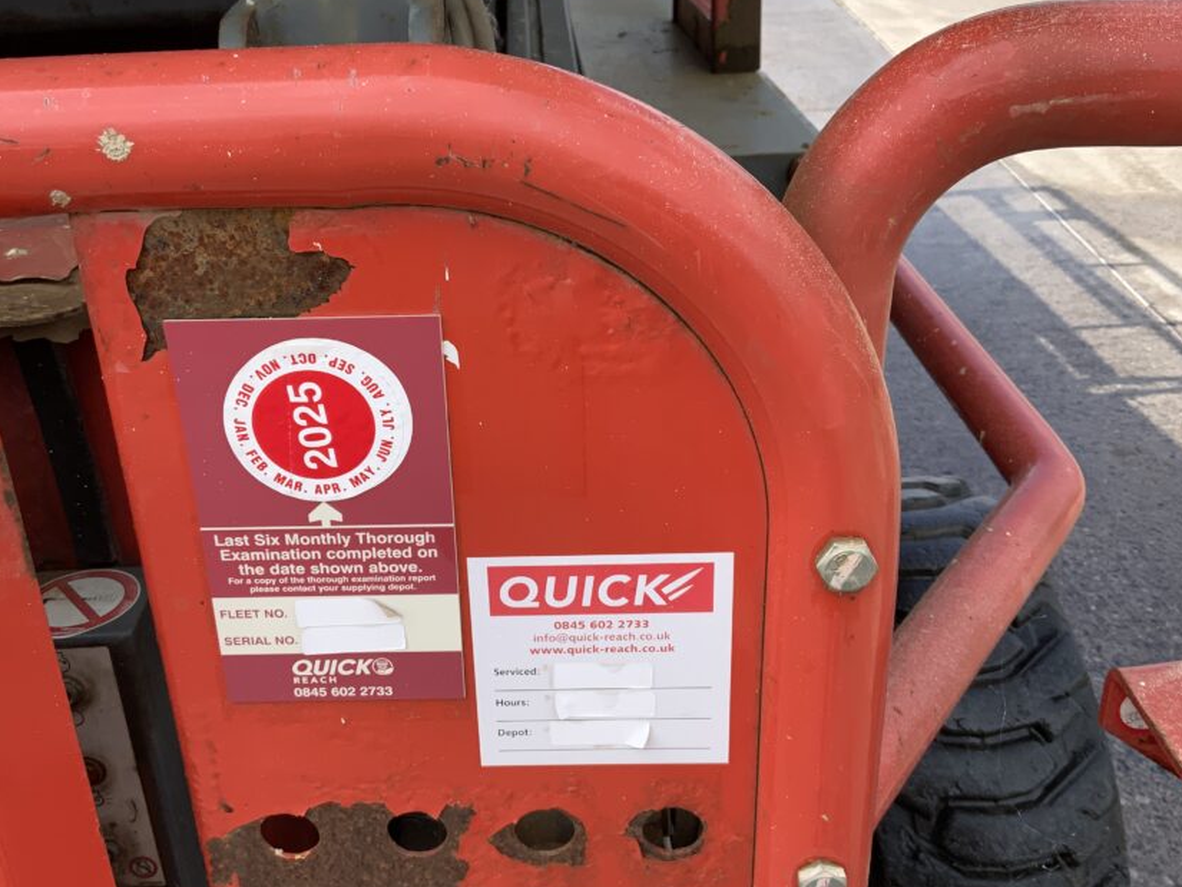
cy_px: 420
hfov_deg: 51.3
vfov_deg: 39.7
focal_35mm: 36
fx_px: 1229
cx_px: 570
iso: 16
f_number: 1.8
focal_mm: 3
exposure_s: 1/912
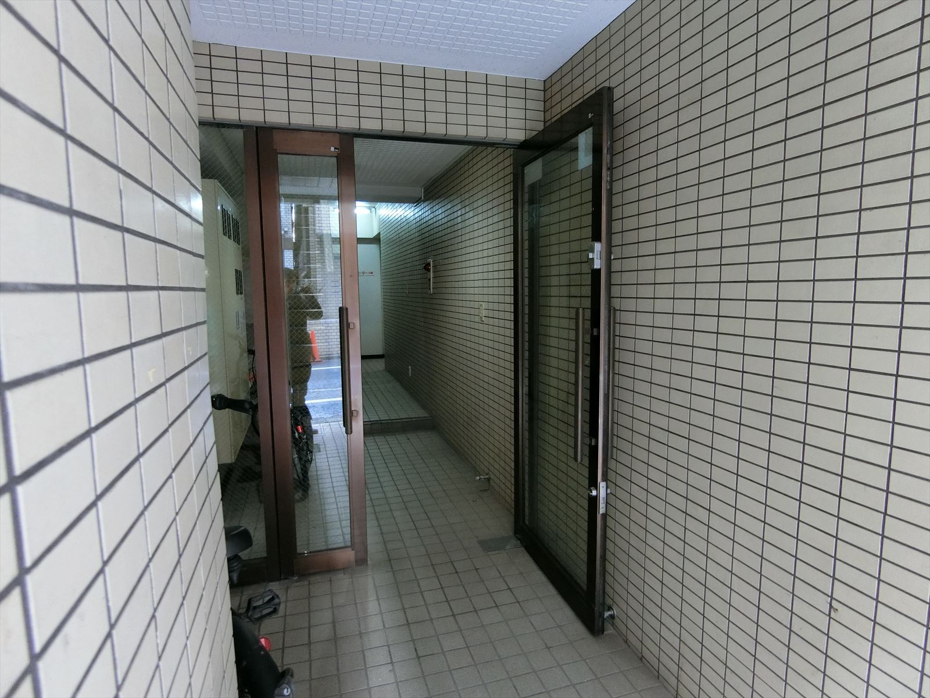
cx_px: 465
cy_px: 349
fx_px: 510
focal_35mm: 19
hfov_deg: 84.7
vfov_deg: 68.7
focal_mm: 4.06
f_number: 2.7
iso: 500
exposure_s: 1/30
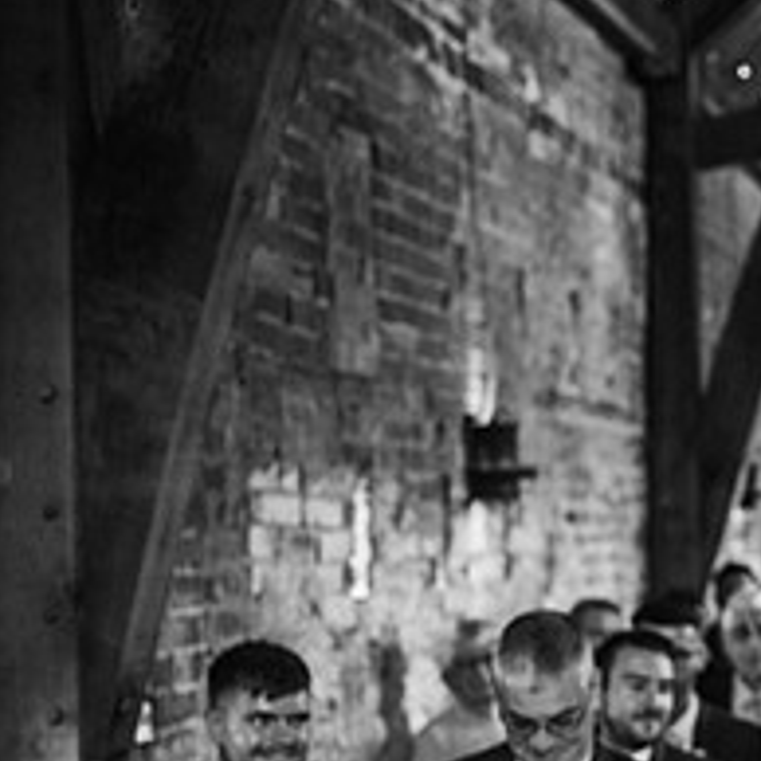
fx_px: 2214
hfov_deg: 18.3
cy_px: 577
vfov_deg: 19.4
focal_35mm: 89
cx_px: 965
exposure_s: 1/200
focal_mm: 35
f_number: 2.2
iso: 1100
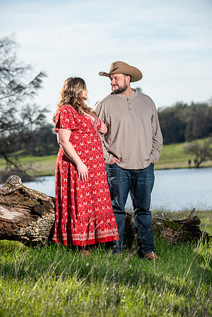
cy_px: 158
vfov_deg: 11.4
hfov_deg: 7.6
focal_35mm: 180
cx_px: 106
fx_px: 1590
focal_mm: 180
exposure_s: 1/250
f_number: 5.6
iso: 50
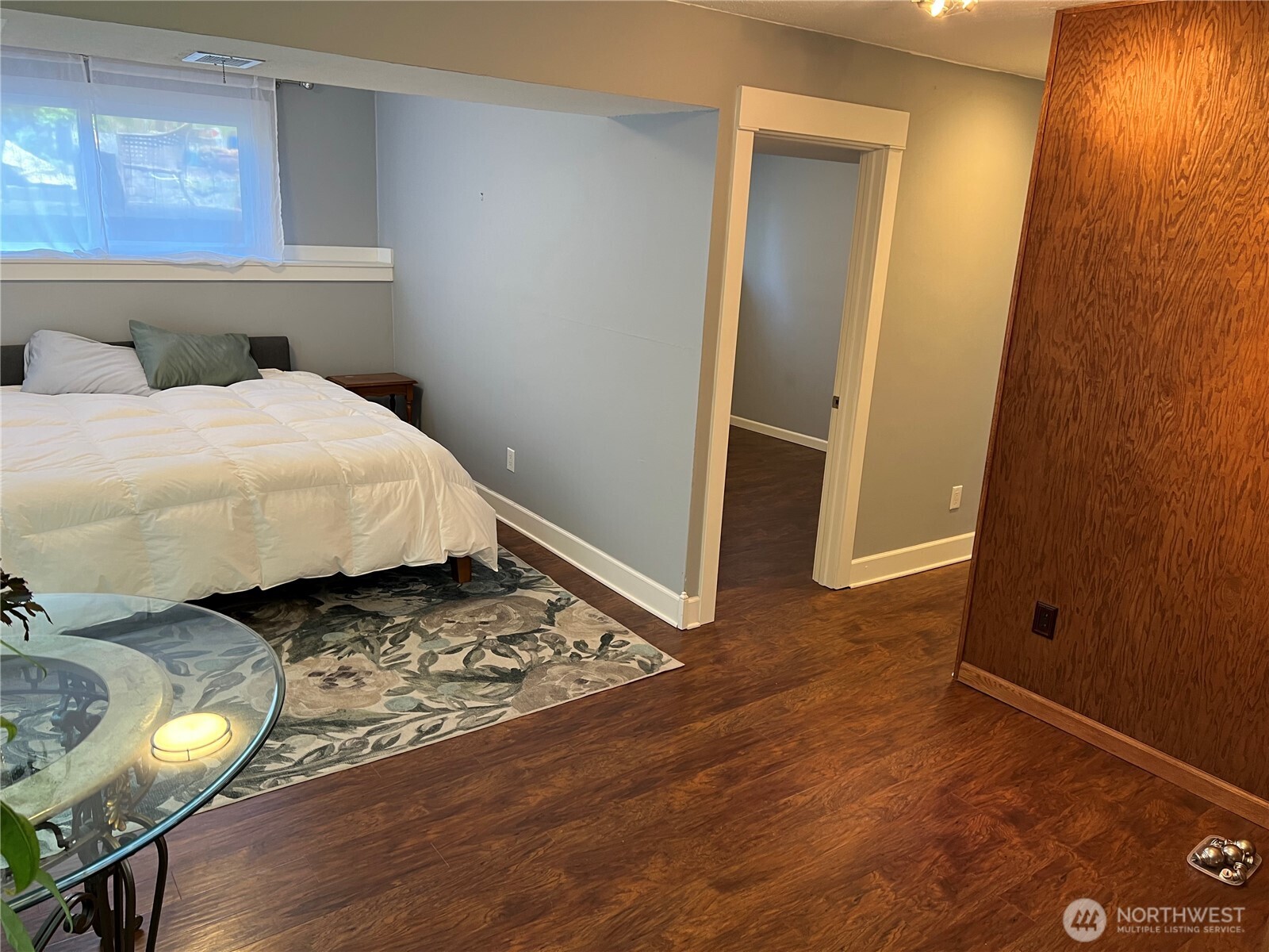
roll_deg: -3.1
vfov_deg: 53.1
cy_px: 476
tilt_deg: -17.6
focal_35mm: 26
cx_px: 634
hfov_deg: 67.3
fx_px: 953
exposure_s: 1/60
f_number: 1.5
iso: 100
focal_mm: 5.7
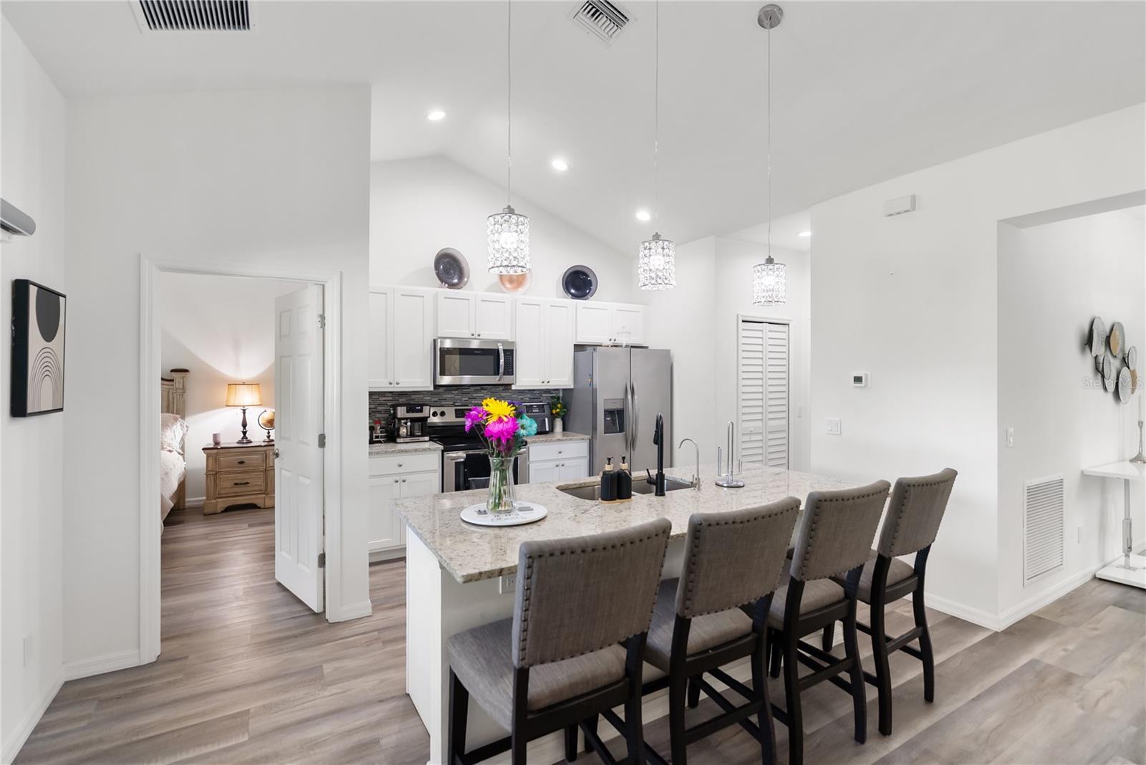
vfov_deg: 73.8
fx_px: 509
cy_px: 382
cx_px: 573
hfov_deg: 96.7
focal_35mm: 16
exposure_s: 1/80
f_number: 2.8
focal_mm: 16
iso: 200
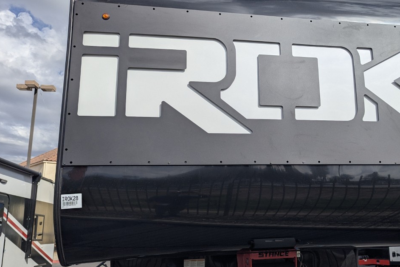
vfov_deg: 35.9
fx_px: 411
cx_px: 273
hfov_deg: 50.8
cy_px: 131
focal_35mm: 37
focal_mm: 6.81
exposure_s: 1/4717
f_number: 1.85
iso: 49
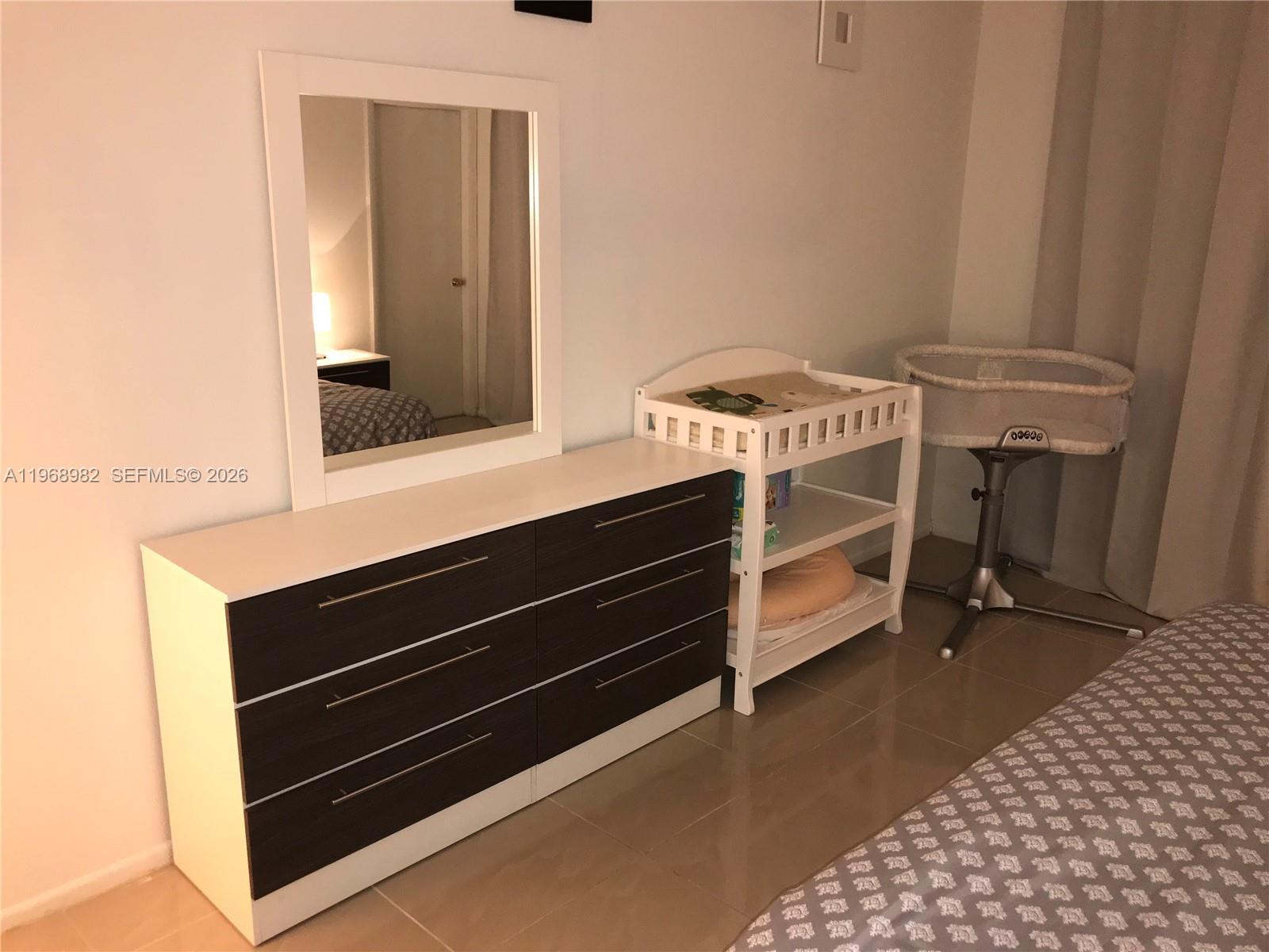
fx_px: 1026
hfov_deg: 63.4
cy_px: 476
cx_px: 634
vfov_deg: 49.7
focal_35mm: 28
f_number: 1.8
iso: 64
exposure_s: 1/30
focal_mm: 3.99
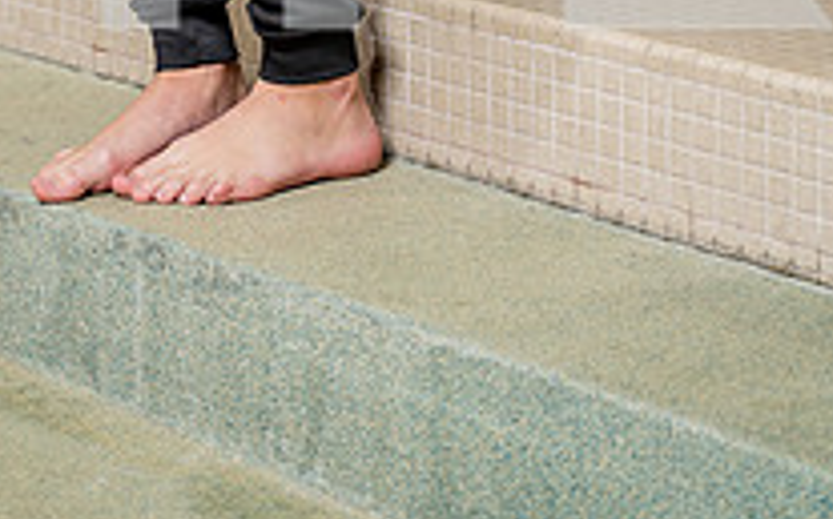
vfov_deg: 8.2
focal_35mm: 155
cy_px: -374
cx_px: 245
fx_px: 3516
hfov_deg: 13.5
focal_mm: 70
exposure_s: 1/200
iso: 400
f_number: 4
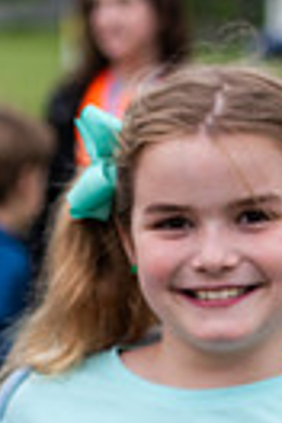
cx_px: -35
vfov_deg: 5.7
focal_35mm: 357
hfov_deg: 3.8
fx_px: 4194
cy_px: 593
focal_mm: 70
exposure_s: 1/250
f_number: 4
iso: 250
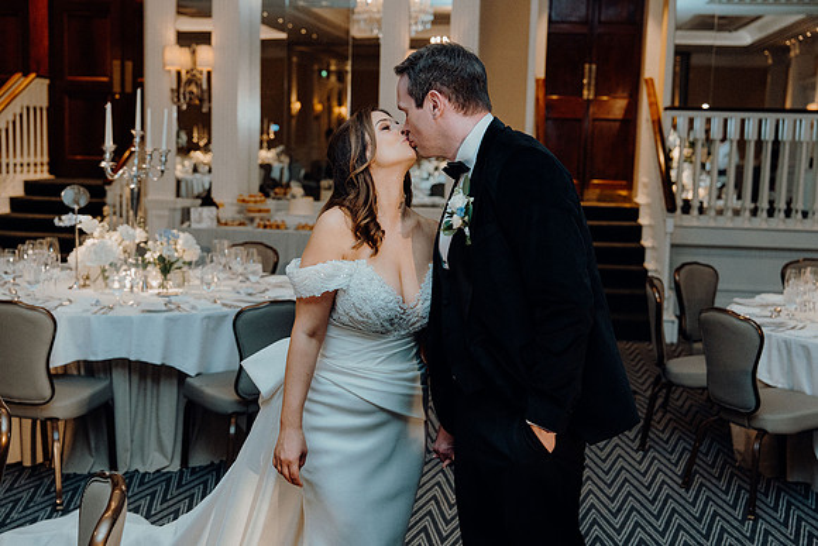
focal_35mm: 47
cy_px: 273
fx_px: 1068
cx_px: 409
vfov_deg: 28.7
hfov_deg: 41.9
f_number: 3.5
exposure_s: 1/200
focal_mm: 47
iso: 2500
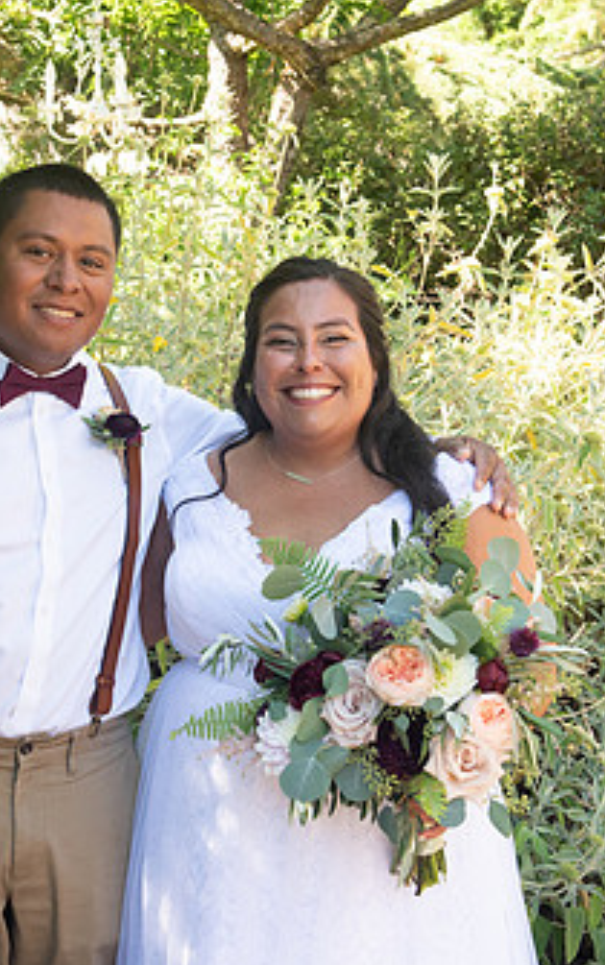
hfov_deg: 19.4
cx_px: 184
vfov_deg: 30.6
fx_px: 1764
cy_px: 477
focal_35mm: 67
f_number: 4.5
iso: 640
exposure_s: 1/320
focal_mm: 38
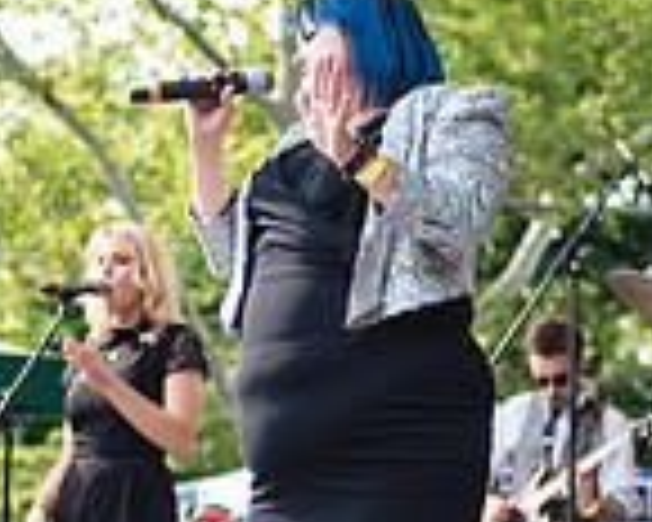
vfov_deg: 11.8
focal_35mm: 131
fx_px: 2528
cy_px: 259
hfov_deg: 14.7
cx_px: 360
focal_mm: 35
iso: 200
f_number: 2
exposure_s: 1/1000
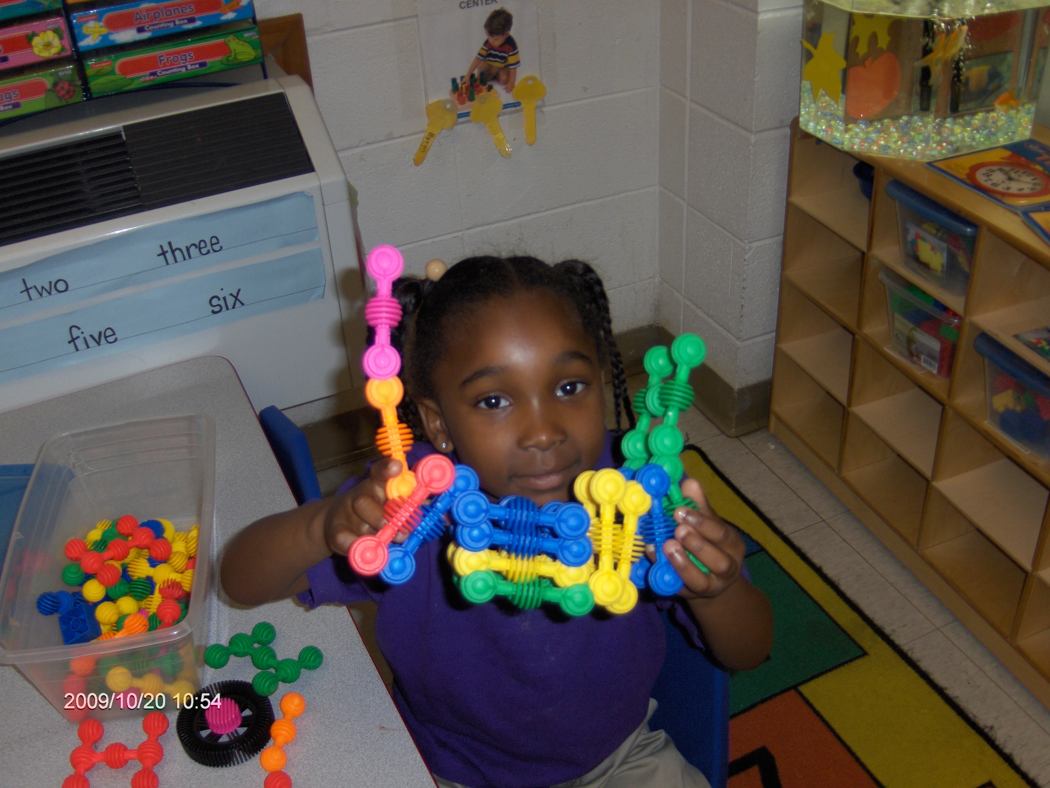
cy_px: 394
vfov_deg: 40.7
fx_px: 1062
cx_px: 525
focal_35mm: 35
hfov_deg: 52.6
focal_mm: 7.5
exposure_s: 1/60
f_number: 2.8
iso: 100
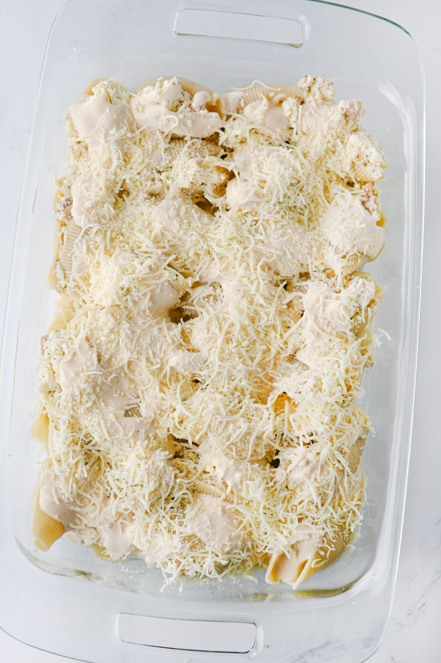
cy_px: 332
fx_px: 920
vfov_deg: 39.6
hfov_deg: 27.0
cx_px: 220
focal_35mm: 50
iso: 100
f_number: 4
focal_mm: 50
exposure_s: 1/125
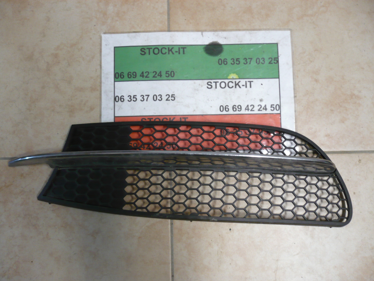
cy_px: 140
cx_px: 187
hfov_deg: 52.6
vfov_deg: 40.7
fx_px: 378
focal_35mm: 35
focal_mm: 5.8
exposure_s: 1/10
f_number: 2.8
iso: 200
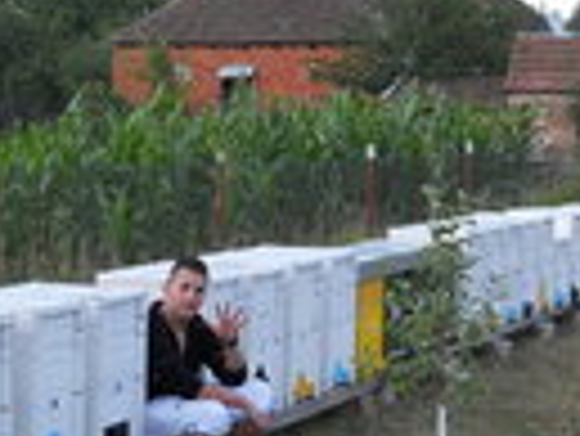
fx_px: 1862
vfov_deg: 13.3
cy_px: 276
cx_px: 342
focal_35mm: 111
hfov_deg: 17.7
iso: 100
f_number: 3.1
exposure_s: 1/30
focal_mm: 6.72
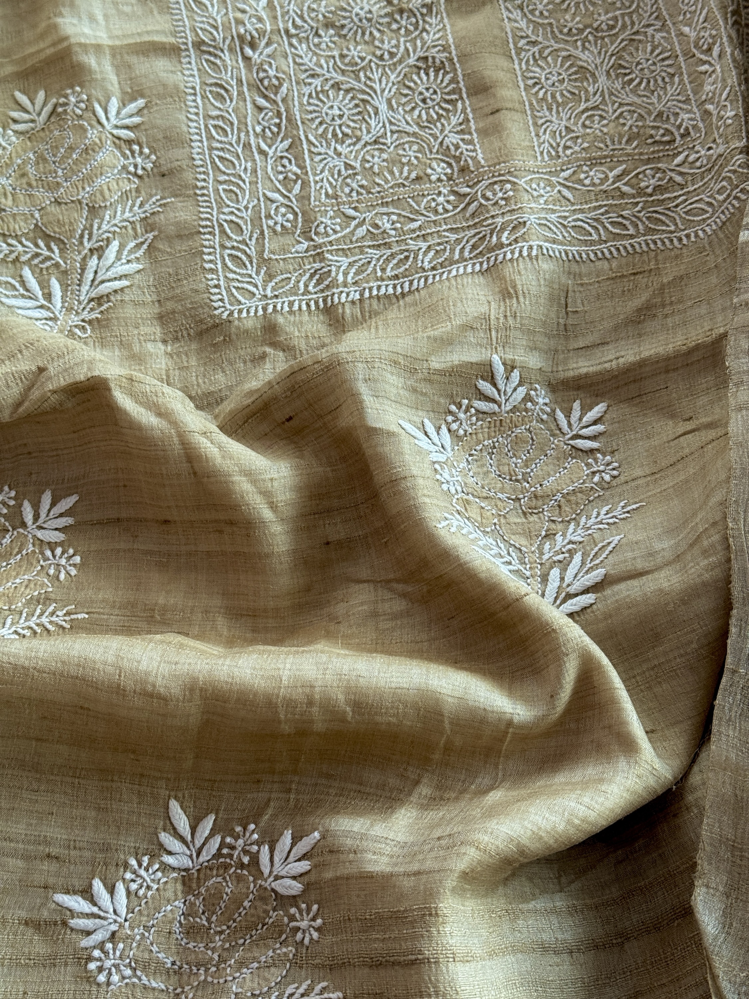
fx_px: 1385
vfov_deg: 39.7
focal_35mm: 48
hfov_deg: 30.3
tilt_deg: -69.9
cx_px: 374
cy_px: 500
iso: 125
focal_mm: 6.76
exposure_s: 1/60
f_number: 1.78
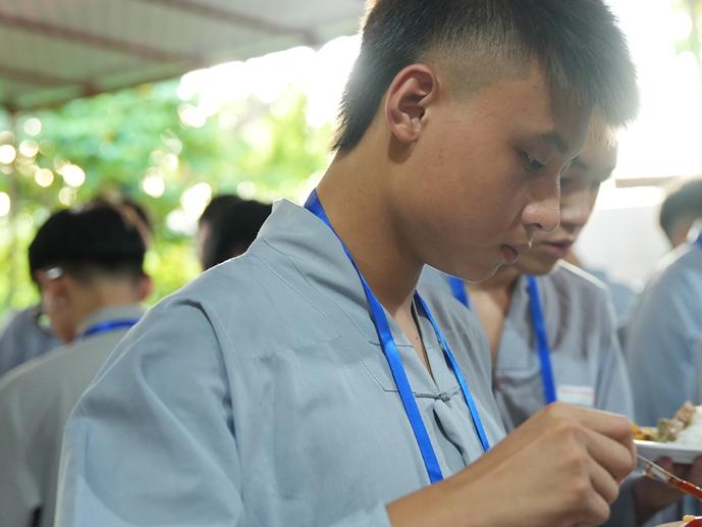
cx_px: 497
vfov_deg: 20.4
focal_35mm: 72
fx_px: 1460
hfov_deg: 26.8
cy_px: 262
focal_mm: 43
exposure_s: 1/125
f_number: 2.8
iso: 2500
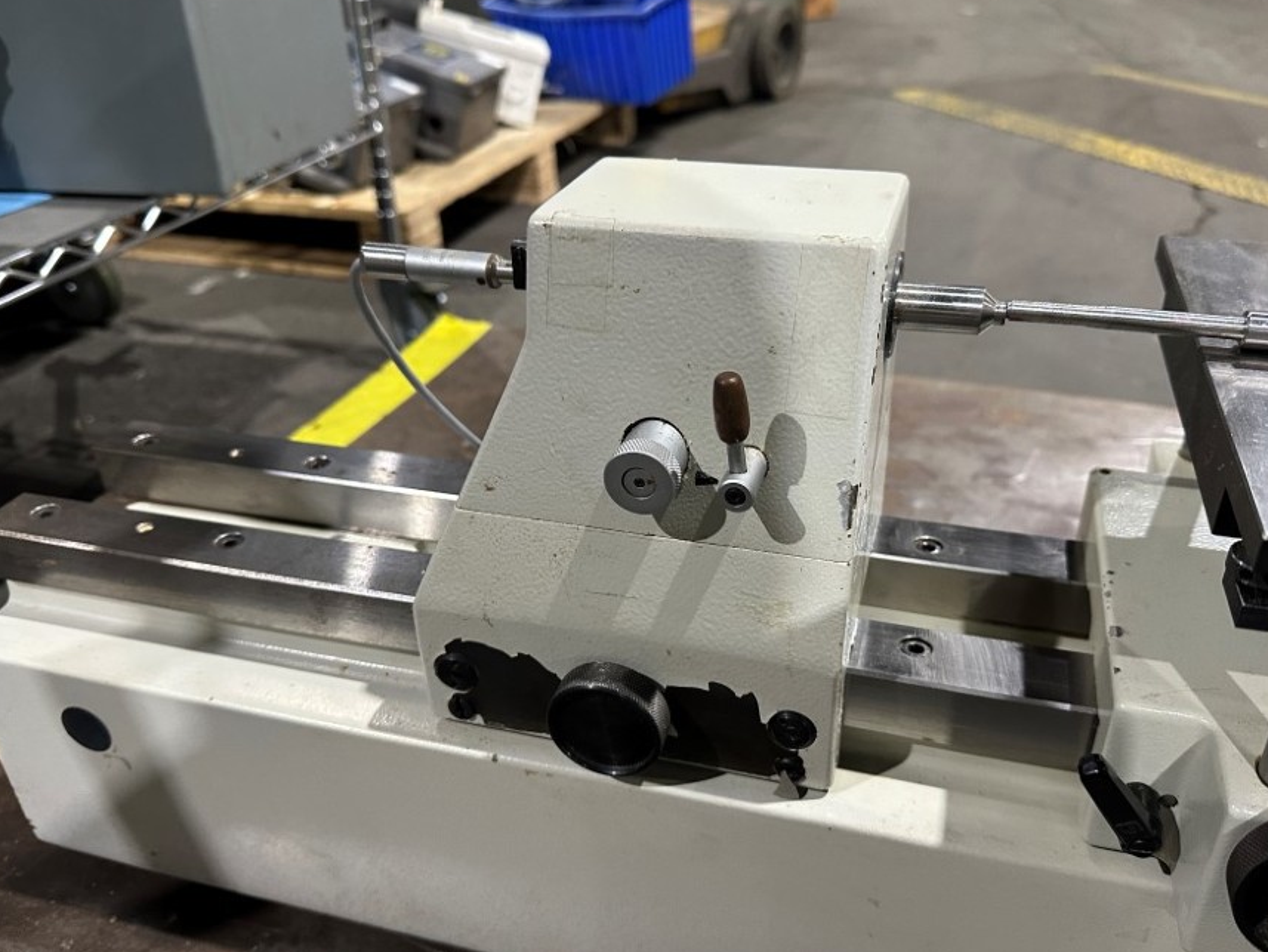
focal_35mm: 28
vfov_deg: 49.8
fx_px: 1026
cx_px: 687
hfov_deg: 63.3
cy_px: 486
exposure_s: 1/60
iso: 400
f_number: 1.78
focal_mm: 6.86
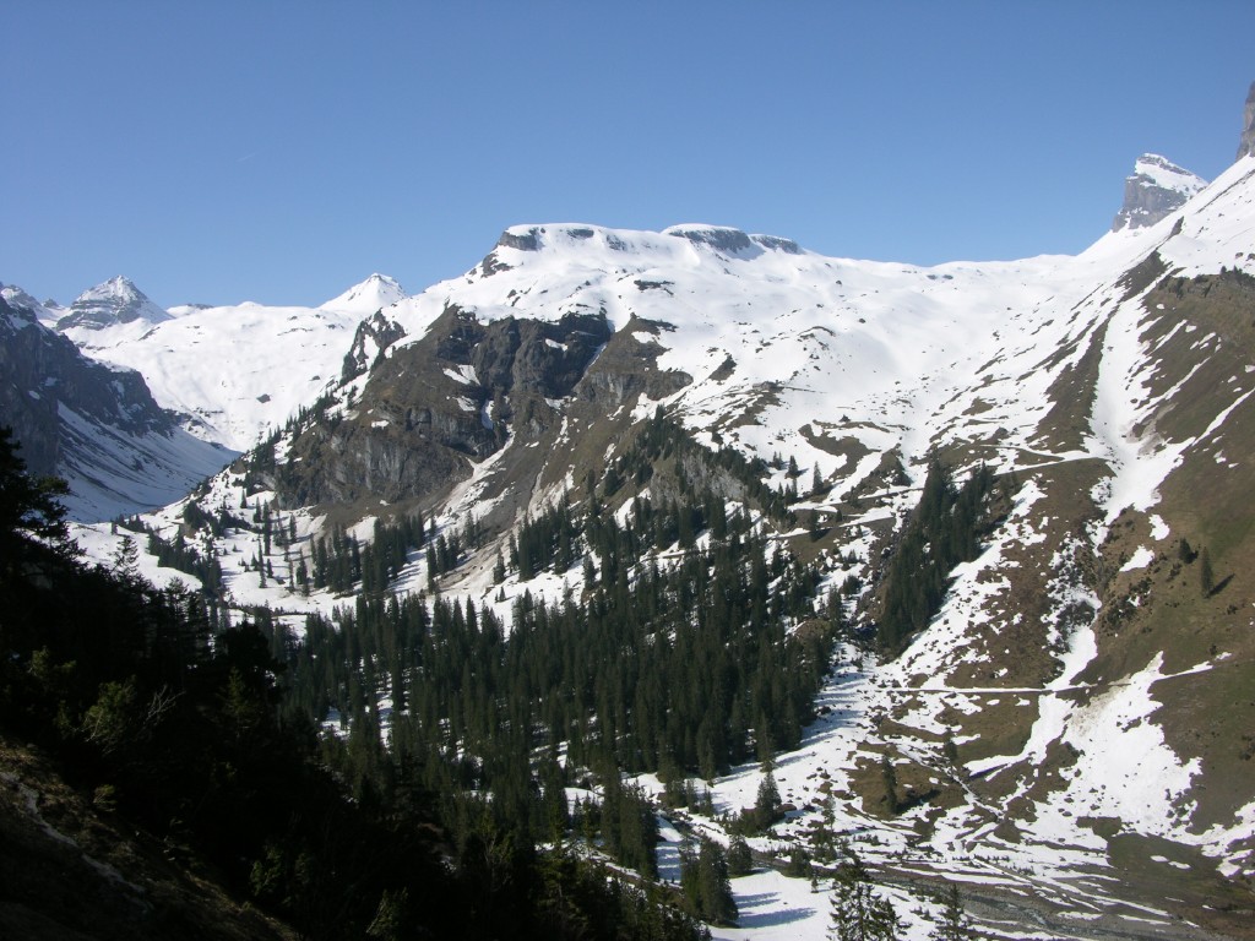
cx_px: 628
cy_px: 470
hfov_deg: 52.6
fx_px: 1269
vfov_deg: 40.7
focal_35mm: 35
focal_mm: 8.9
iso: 50
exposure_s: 1/237
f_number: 8
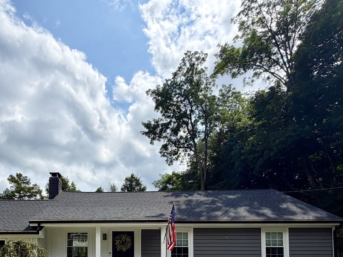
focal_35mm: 27
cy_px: 244
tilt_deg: +3.2
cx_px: 106
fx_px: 267
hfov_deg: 63.2
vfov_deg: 45.1
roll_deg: +0.0
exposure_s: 1/1368
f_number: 2.2
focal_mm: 2.22
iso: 20
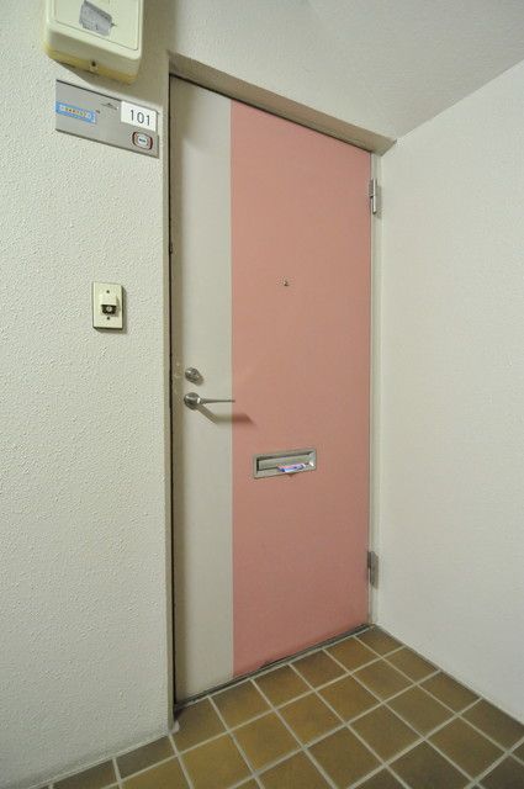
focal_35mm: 18
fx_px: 394
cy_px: 394
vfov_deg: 90.1
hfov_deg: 67.2
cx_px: 262
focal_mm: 12
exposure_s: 1/13
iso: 1000
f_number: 2.8
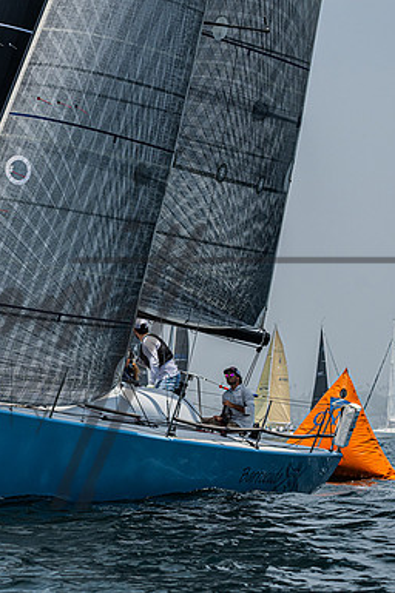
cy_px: 294
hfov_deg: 7.9
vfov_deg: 11.9
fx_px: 2852
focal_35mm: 173
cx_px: 37
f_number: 6.3
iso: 400
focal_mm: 100
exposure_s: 1/5000
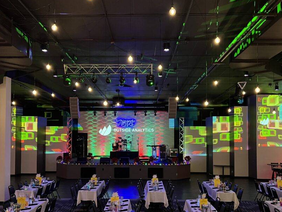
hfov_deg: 55.4
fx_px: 269
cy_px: 126
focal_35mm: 33
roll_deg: -0.6
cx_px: 137
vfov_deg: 42.7
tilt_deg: +1.3
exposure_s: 1/40
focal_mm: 5.7
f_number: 1.5
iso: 640
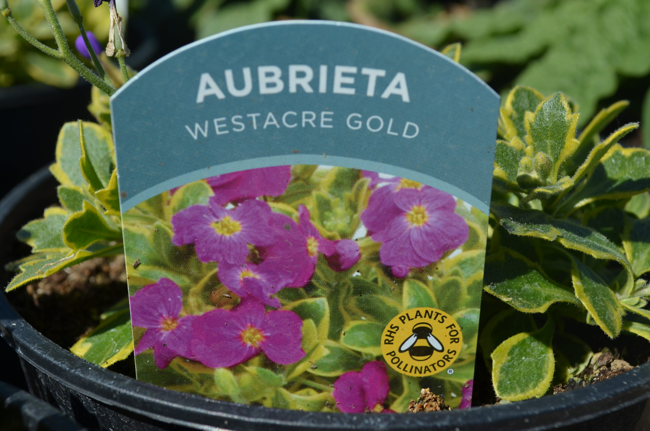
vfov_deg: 25.0
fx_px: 973
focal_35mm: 54
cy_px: 216
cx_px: 325
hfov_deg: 36.9
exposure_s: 1/500
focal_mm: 36
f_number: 8
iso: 100
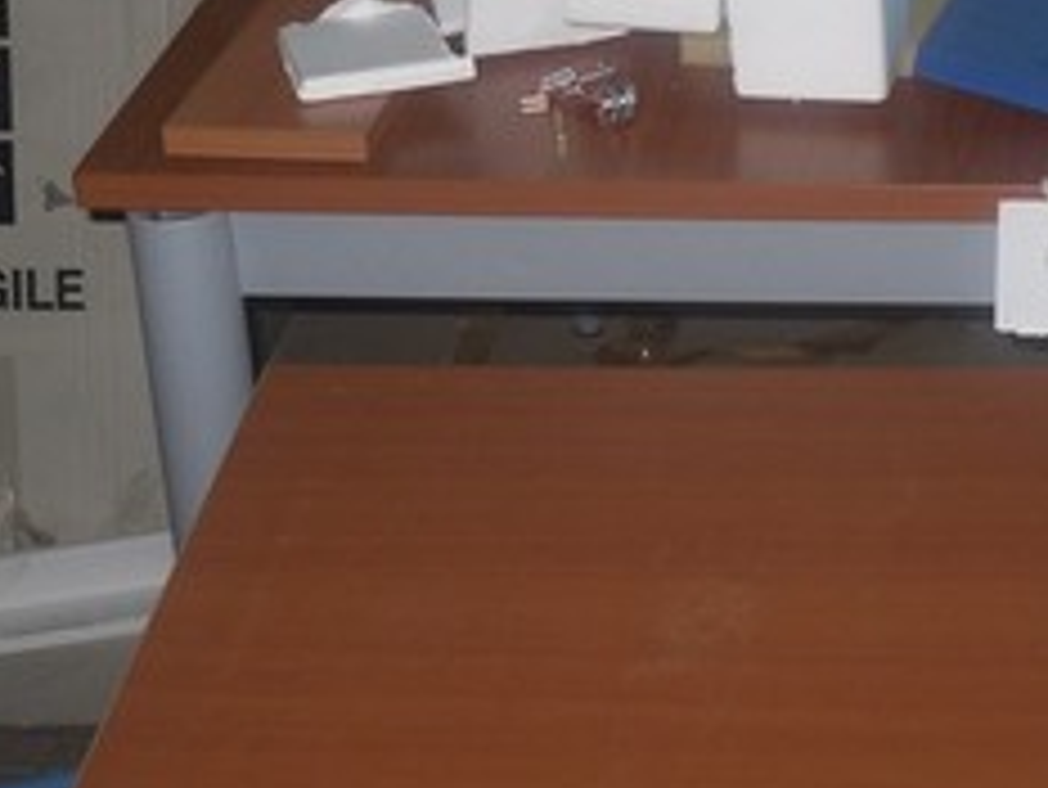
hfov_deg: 21.6
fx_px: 2726
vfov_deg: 16.1
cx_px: 796
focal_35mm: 90
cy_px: 0
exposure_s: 1/45
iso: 80
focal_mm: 6.3
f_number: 3
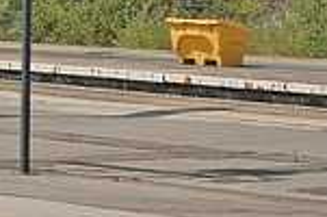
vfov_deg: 3.8
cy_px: -108
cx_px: -292
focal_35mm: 358
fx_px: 3245
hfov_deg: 5.7
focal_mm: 62
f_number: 6.3
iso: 200
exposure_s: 1/640
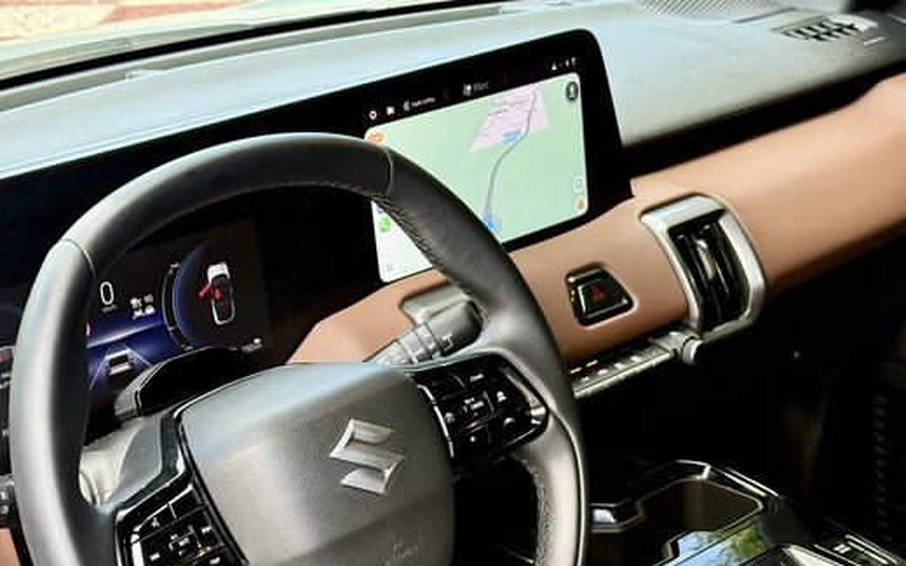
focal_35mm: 72
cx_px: 460
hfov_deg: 28.6
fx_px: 1778
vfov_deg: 17.9
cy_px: 467
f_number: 1.78
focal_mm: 6.76
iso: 160
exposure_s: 1/101
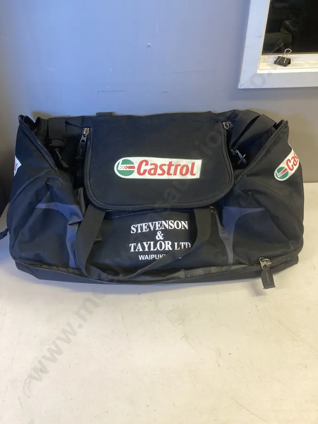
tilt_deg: -37.9
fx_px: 343
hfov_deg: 49.7
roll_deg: +0.8
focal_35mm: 28
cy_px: 212
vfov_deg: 63.4
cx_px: 159
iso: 100
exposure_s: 1/50
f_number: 1.8
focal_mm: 3.99
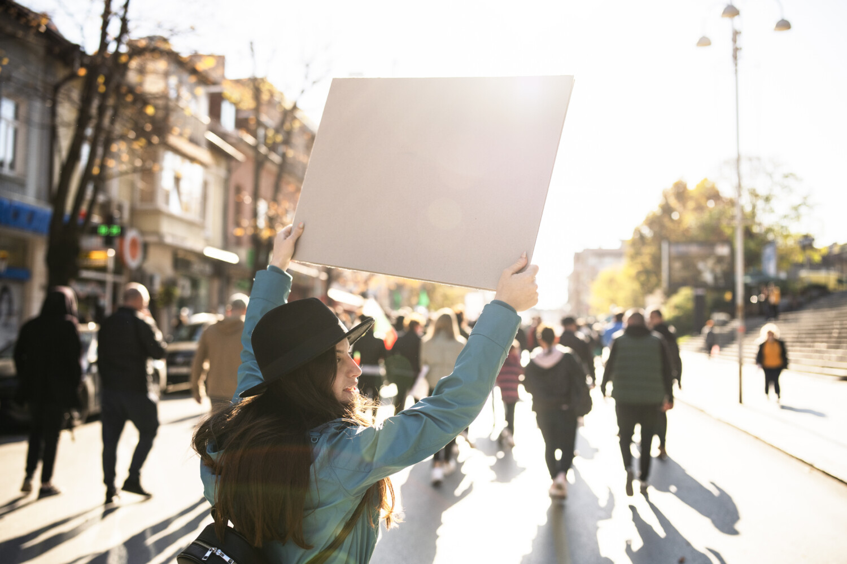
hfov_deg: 54.4
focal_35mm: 35
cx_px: 424
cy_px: 282
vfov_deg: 37.9
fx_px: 823
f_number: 2
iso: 100
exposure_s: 1/4000
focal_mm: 35
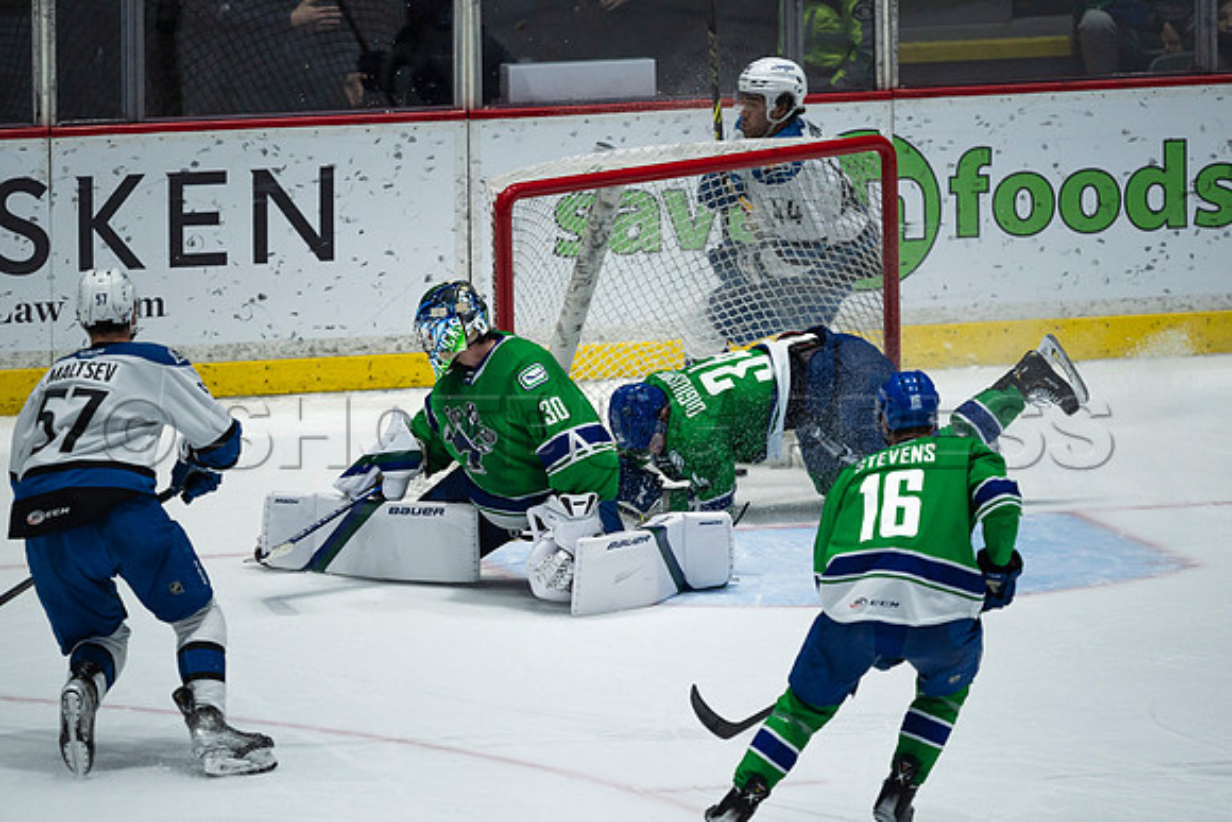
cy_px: 411
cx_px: 616
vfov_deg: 2.3
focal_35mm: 600
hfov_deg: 3.4
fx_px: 20537
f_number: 4
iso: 1600
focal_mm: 600
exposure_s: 1/1000
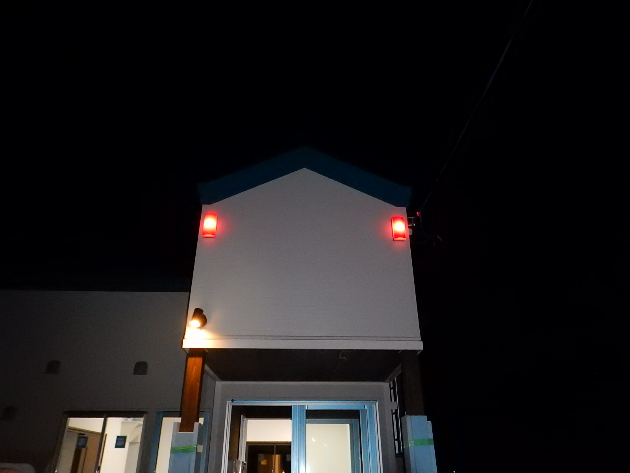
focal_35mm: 24
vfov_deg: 56.8
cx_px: 315
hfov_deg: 71.6
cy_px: 236
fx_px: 437
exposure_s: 1/30
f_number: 8.2
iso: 1600
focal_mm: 4.3
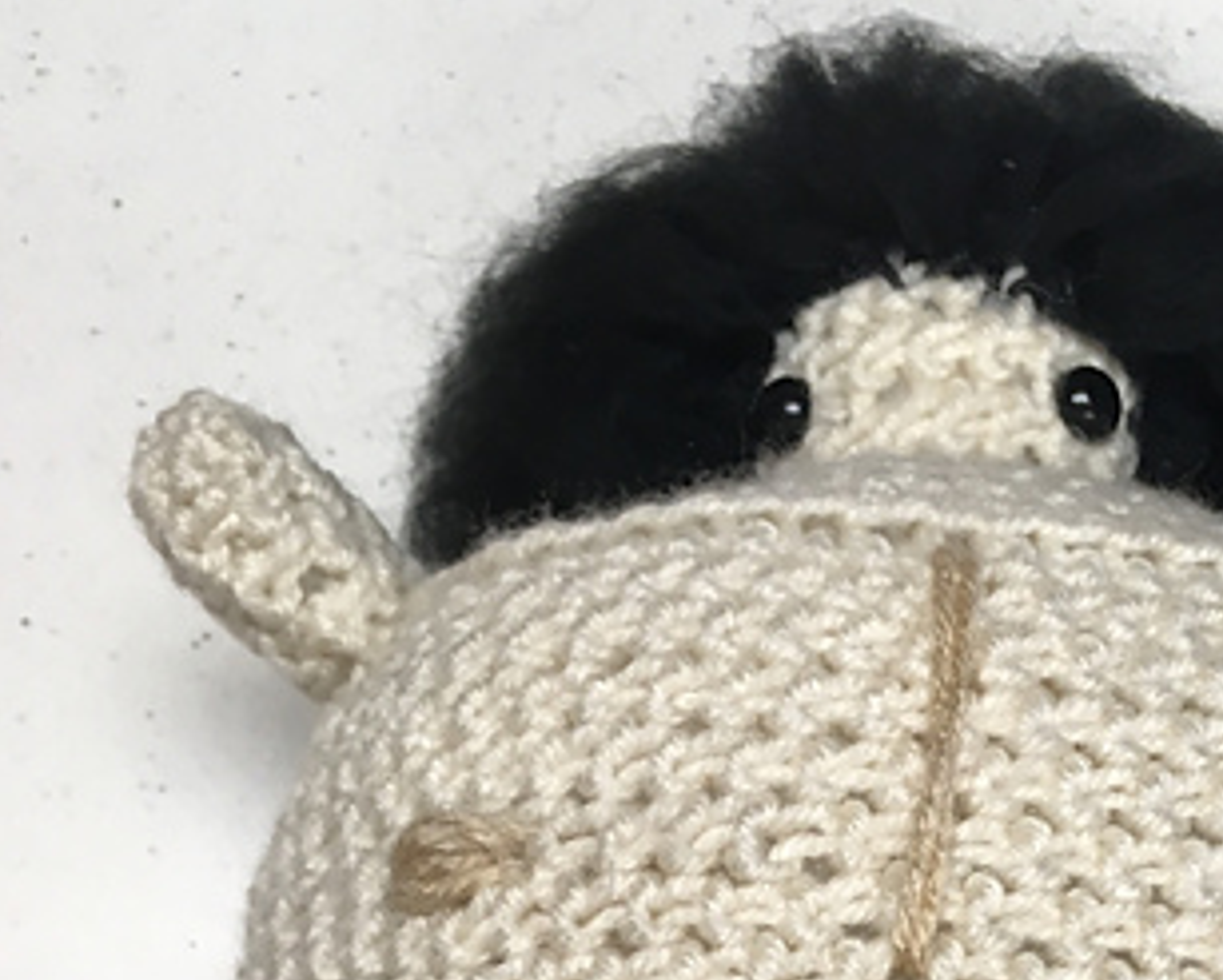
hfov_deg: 31.3
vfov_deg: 23.8
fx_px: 2137
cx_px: 944
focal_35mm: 59
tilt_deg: -82.9
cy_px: 1143
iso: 25
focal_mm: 4.15
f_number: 2.2
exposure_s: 1/30
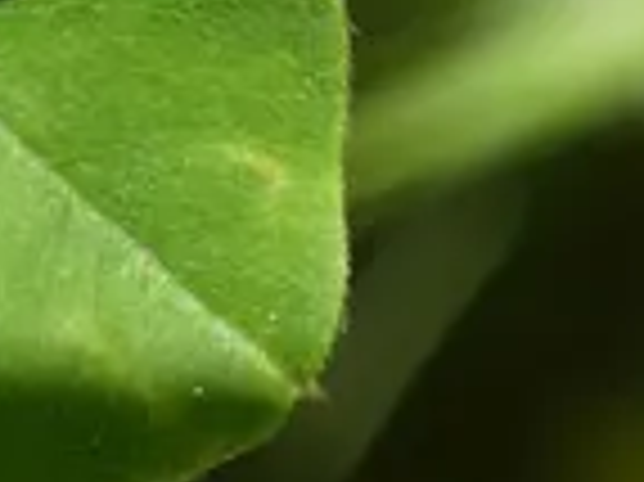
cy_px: -405
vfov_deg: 0.8
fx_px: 36675
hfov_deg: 1.0
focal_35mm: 1973
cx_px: -185
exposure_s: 1/200
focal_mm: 78.8
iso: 80
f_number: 5.6
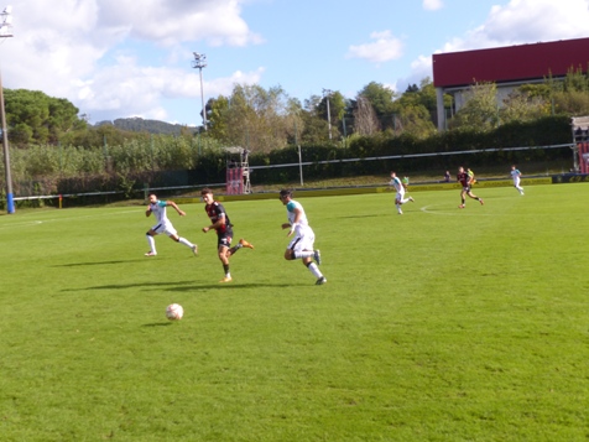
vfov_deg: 32.2
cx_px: 294
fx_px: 766
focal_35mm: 45
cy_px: 221
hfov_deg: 42.1
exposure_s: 1/500
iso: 100
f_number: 4
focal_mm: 8.1
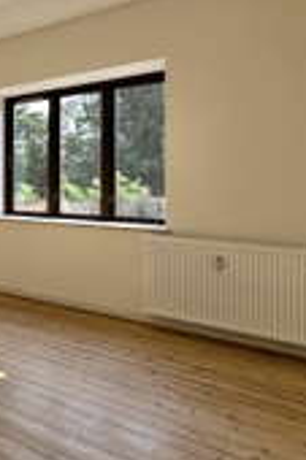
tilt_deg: +0.4
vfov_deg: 58.2
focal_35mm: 32
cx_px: -37
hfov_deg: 34.9
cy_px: 179
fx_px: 409
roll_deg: -0.8
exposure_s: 1/218
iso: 40
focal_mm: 2.22
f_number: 2.2
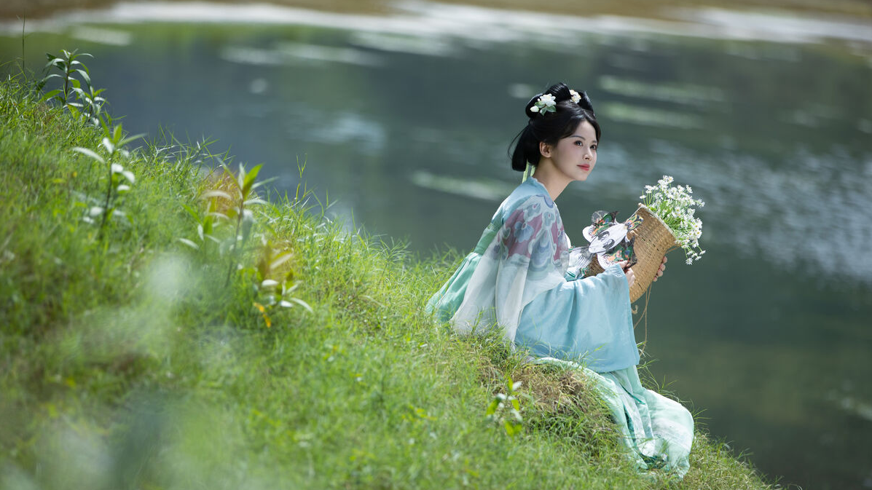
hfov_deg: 11.4
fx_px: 4370
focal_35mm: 189
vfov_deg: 6.4
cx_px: 436
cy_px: 259
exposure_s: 1/1600
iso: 100
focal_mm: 180
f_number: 2.8
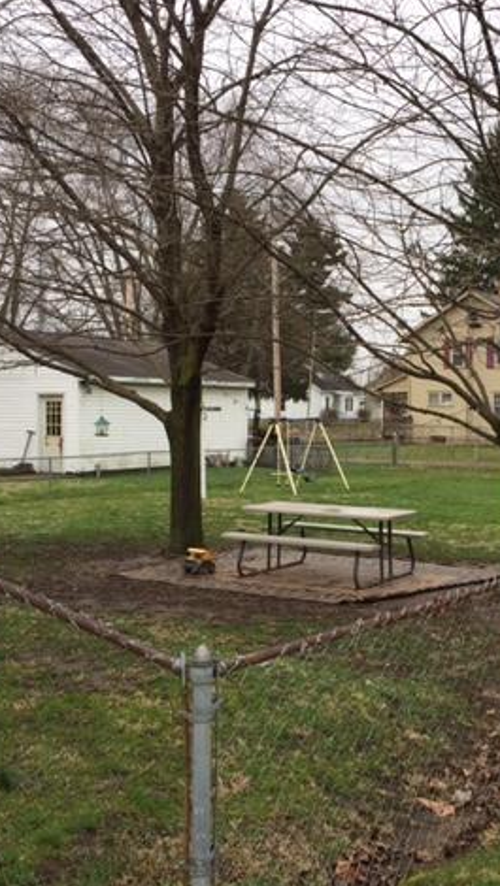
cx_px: 366
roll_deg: -0.6
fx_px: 1012
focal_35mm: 43
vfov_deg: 47.3
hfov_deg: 27.4
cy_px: 437
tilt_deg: -2.3
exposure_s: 1/120
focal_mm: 4.15
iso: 40
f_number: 2.2
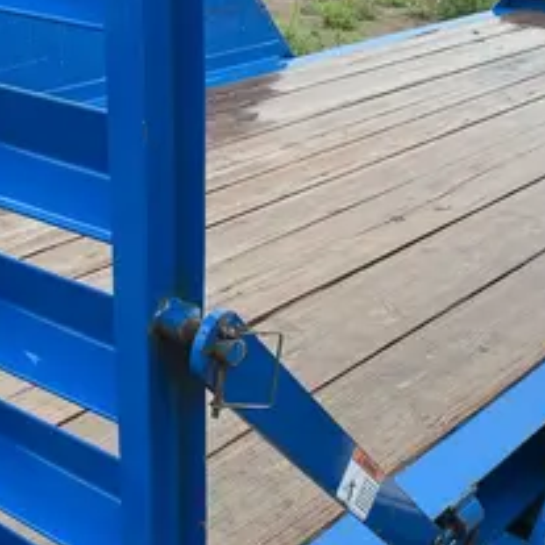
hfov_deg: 28.1
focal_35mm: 61
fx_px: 1087
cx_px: 298
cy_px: 272
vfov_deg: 28.2
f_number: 1.6
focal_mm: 5.1
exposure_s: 1/122
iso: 40
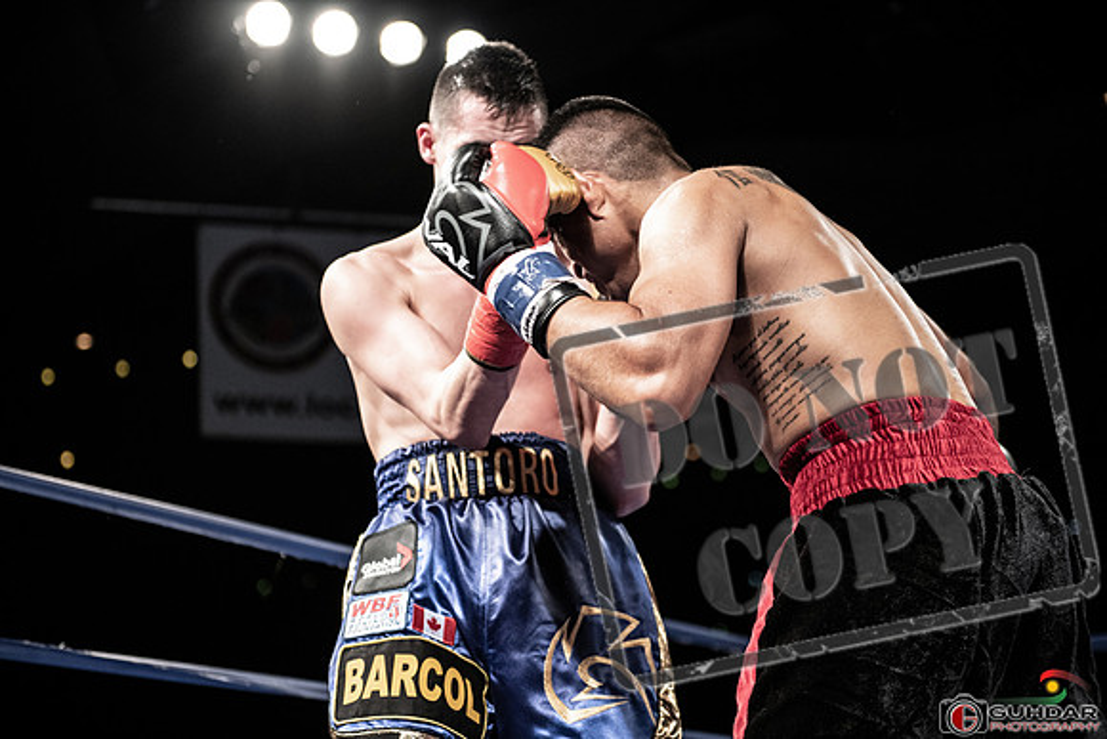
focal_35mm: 70
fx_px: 2153
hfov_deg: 28.8
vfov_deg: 19.5
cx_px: 554
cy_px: 370
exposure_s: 1/1000
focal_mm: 70
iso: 2000
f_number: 2.8
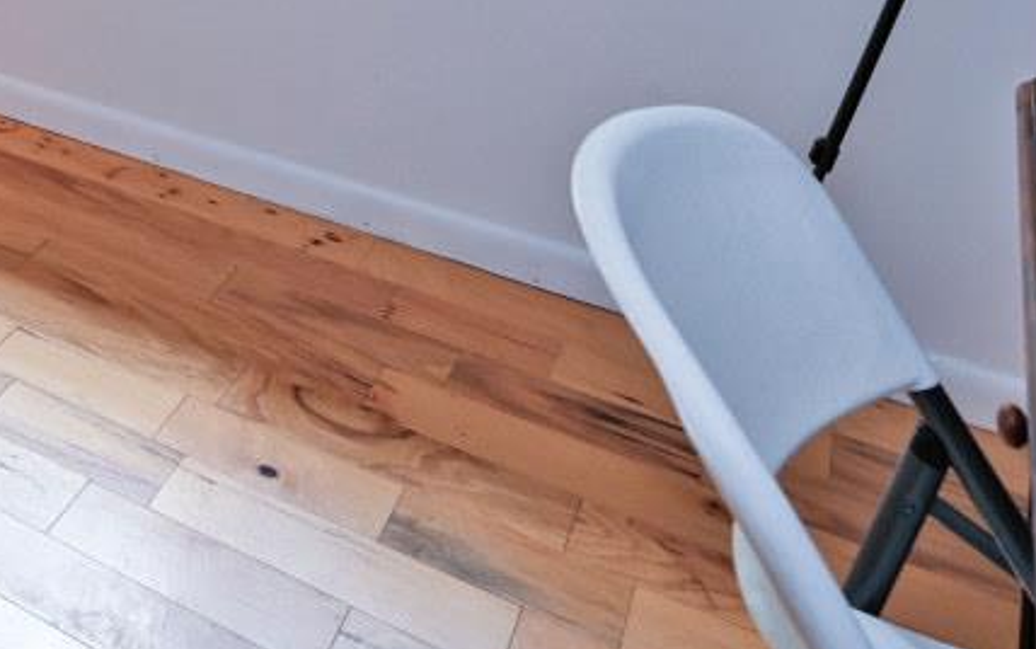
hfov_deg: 31.6
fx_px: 1412
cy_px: -504
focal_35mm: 50
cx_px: -290
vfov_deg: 19.6
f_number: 4
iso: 220
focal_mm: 14
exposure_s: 1/60
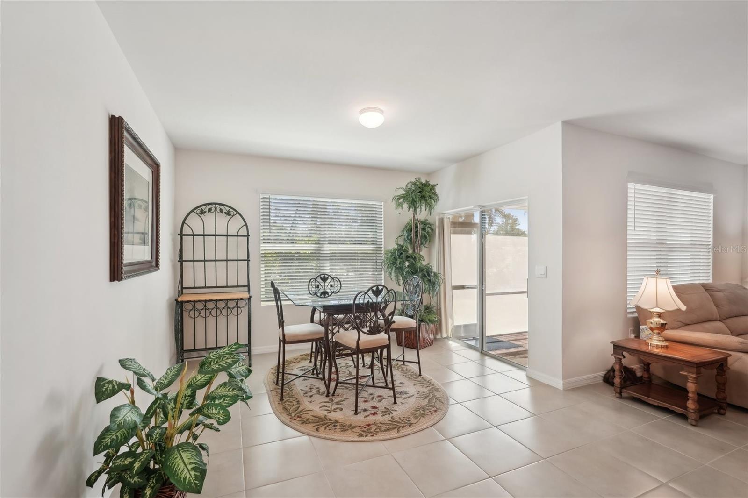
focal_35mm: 16
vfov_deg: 73.7
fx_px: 332
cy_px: 249
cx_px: 374
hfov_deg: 96.7
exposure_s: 1/40
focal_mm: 16
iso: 400
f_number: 8
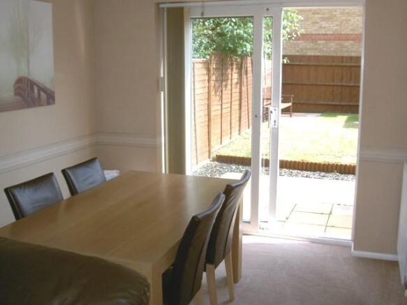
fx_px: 458
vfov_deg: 36.8
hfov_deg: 47.9
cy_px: 152
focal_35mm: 39
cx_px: 204
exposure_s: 1/125
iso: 100
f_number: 4.7
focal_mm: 8
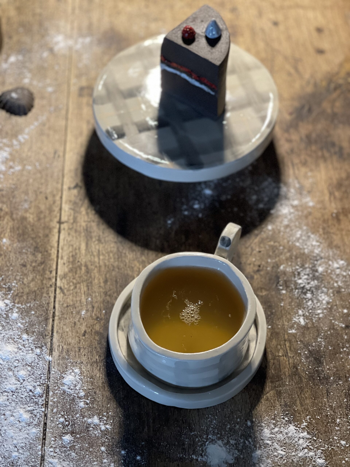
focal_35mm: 64
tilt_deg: -55.7
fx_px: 863
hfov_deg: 22.9
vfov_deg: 30.3
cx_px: 175
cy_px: 234
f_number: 2.2
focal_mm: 7.5
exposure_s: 1/34
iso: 400
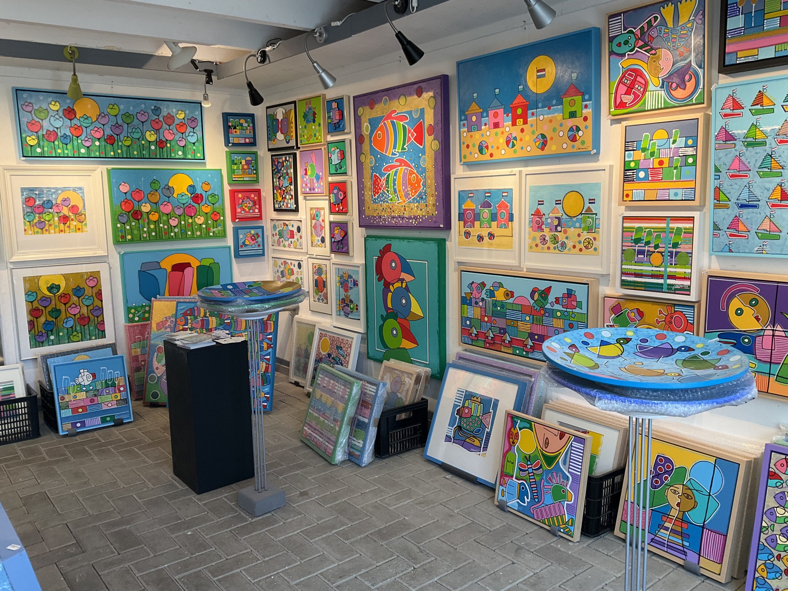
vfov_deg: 48.2
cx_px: 394
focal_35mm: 29
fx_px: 660
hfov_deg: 61.7
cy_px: 296
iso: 40
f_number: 1.8
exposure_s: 1/50
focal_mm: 3
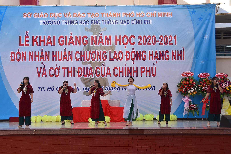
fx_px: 298
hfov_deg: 42.3
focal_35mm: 46
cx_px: 116
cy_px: 77
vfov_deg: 28.9
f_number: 5.6
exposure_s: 1/250
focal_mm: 31
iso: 200
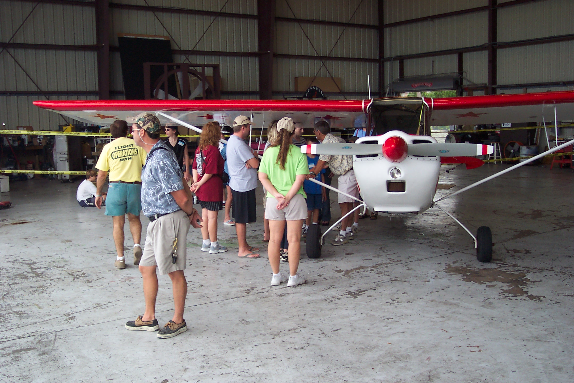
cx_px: 287
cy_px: 192
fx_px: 606
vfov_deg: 35.1
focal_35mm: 38
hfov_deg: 50.7
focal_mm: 8
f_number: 2.8
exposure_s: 1/350
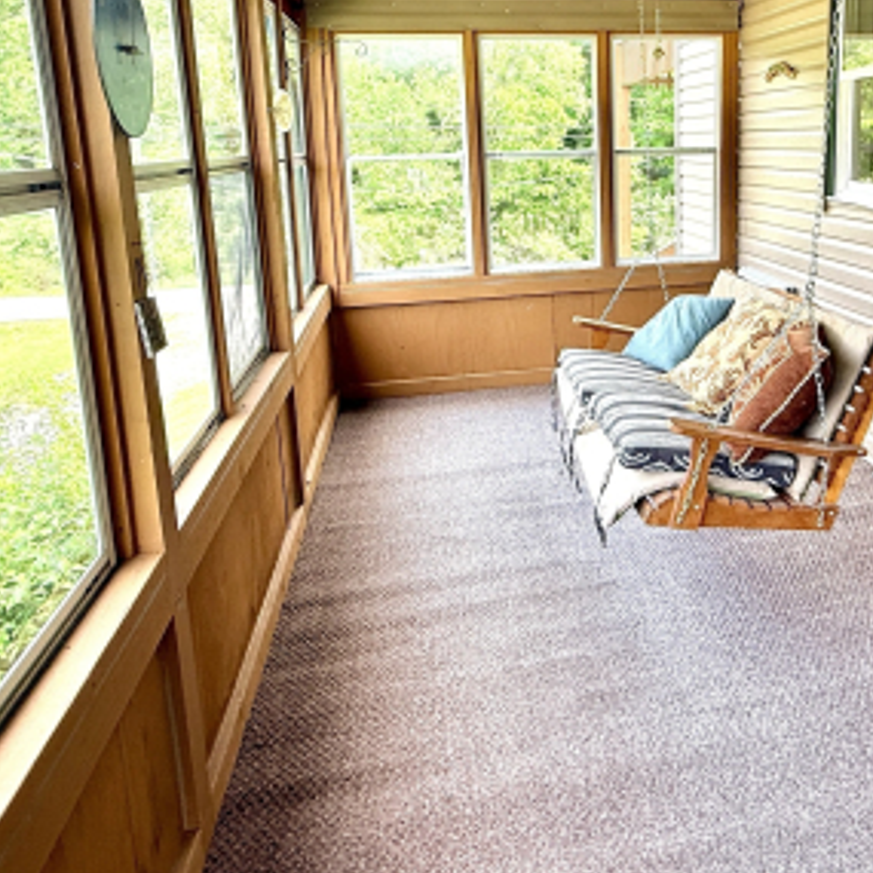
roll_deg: +0.9
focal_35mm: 29
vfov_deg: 54.3
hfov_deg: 53.9
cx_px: 617
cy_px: 279
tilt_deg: -9.6
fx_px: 827
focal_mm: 2.22
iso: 50
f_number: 2.2
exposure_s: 1/163
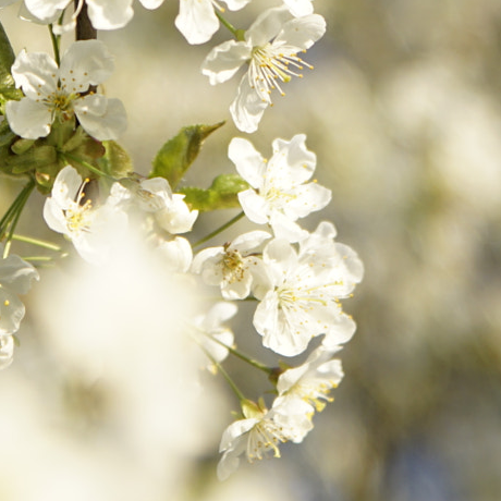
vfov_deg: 6.1
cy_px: -227
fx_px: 4650
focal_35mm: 284
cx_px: 178
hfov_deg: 6.2
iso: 100
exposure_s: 1/400
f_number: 2.8
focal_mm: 50
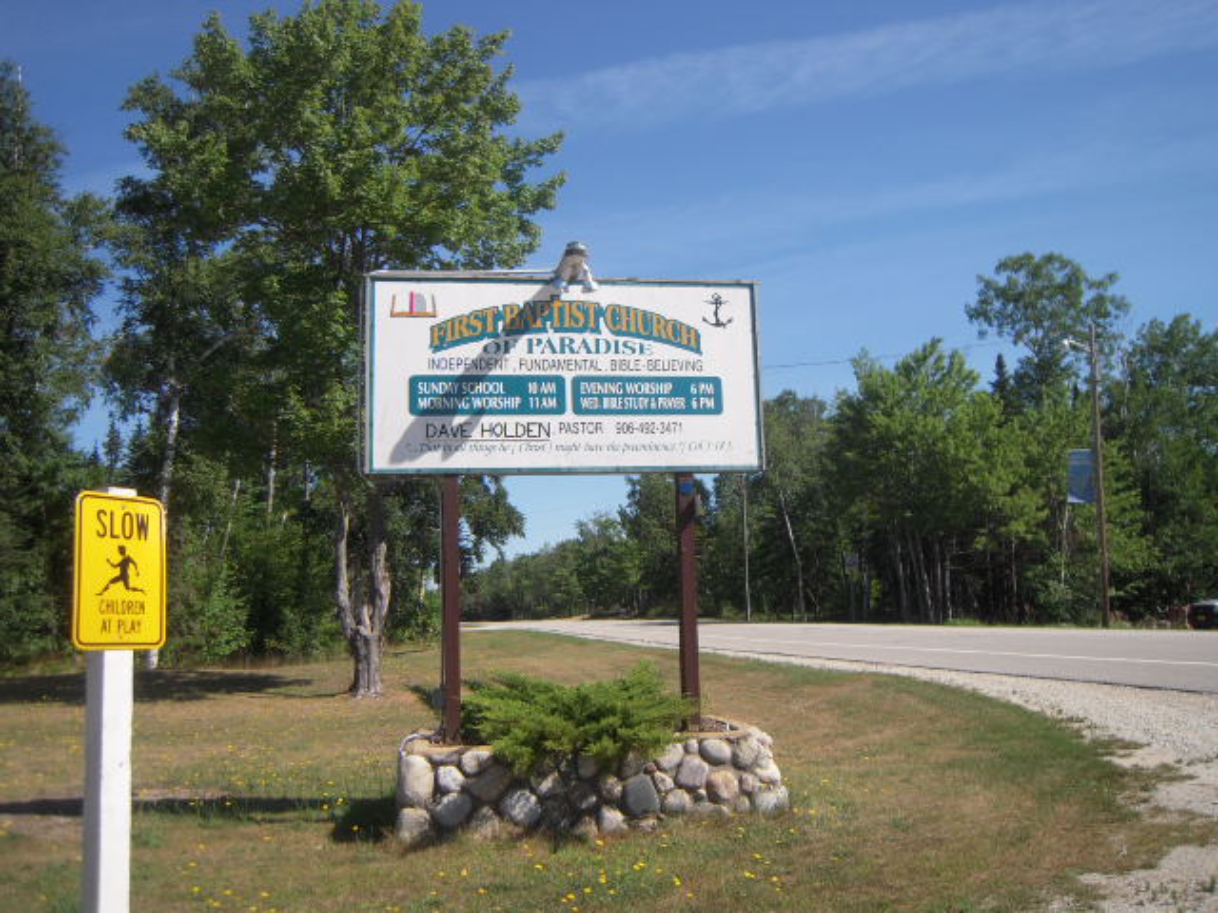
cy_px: 456
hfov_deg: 58.4
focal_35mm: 31
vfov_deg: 45.4
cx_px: 609
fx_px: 1091
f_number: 5.6
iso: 100
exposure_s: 1/400
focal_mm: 5.6
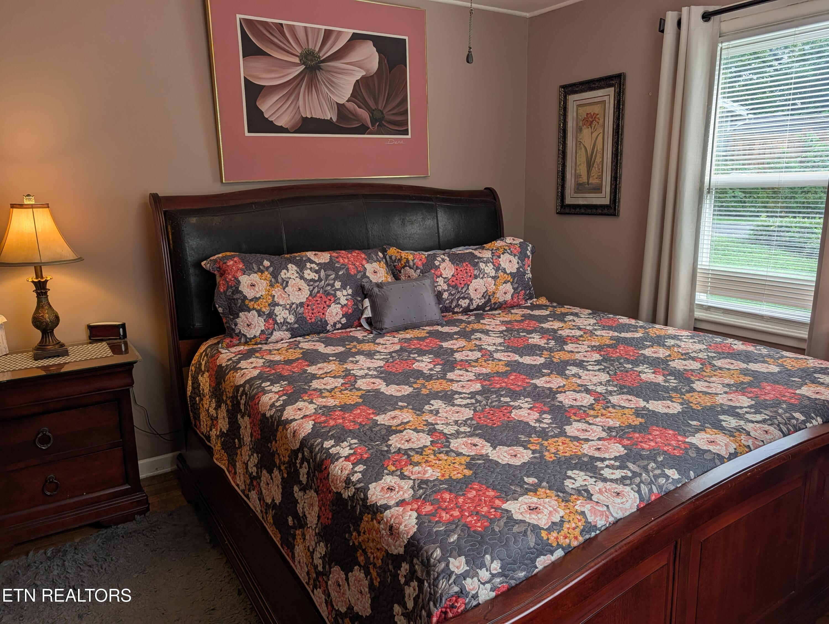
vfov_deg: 56.9
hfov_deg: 71.5
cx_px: 414
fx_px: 575
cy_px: 312
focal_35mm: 24
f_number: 1.68
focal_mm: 6.9
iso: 24
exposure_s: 1/120
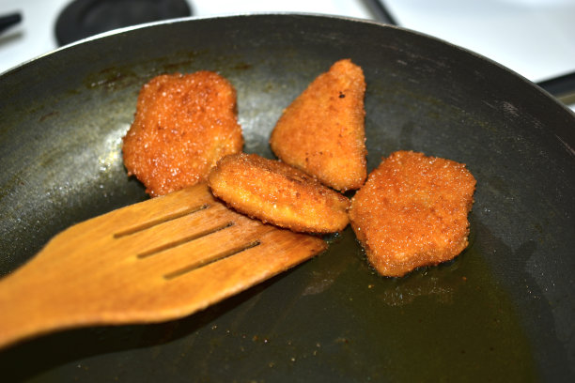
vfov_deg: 22.6
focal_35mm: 60
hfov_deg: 33.4
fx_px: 958
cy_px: 192
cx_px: 288
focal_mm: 40
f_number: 3
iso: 100
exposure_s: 1/80
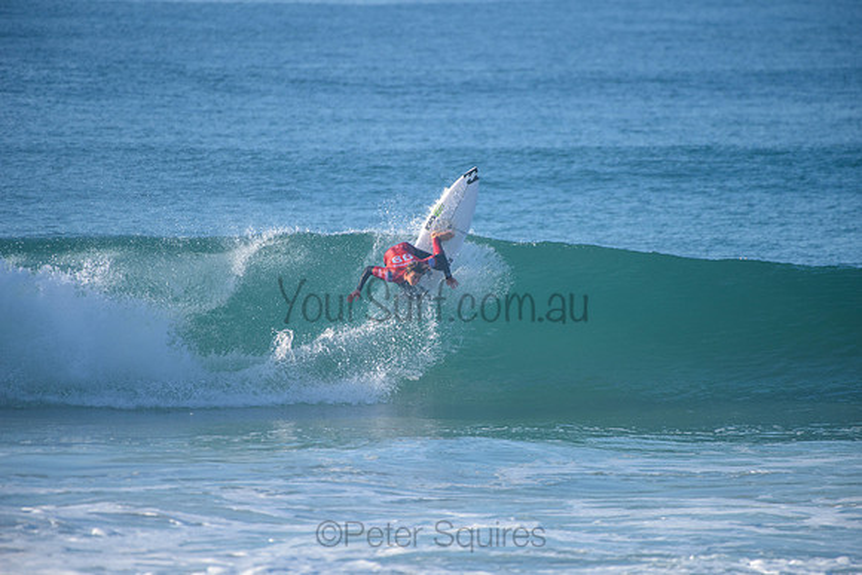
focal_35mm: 500
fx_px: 11974
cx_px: 431
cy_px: 288
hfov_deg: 4.1
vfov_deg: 2.8
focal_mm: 500
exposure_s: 1/2000
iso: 400
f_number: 5.6
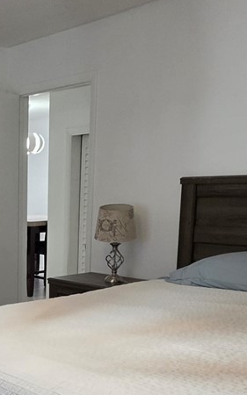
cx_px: -49
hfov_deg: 24.0
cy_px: 310
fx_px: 528
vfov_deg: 39.6
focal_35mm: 49
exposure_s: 1/60
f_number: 1.9
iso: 250
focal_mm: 2.2
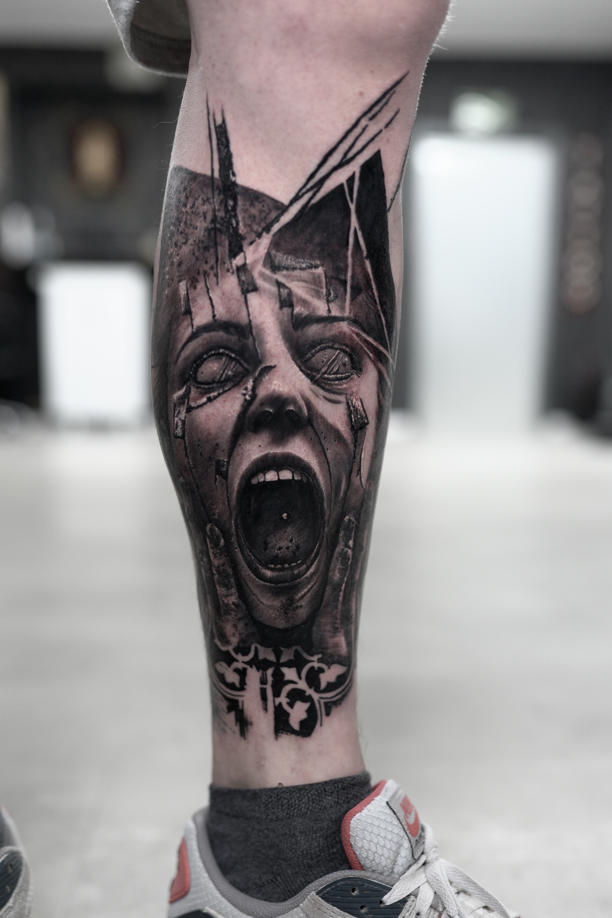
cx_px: 306
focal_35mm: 35
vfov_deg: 54.4
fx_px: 892
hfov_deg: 37.9
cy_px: 459
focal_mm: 35
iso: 640
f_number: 2
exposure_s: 1/80
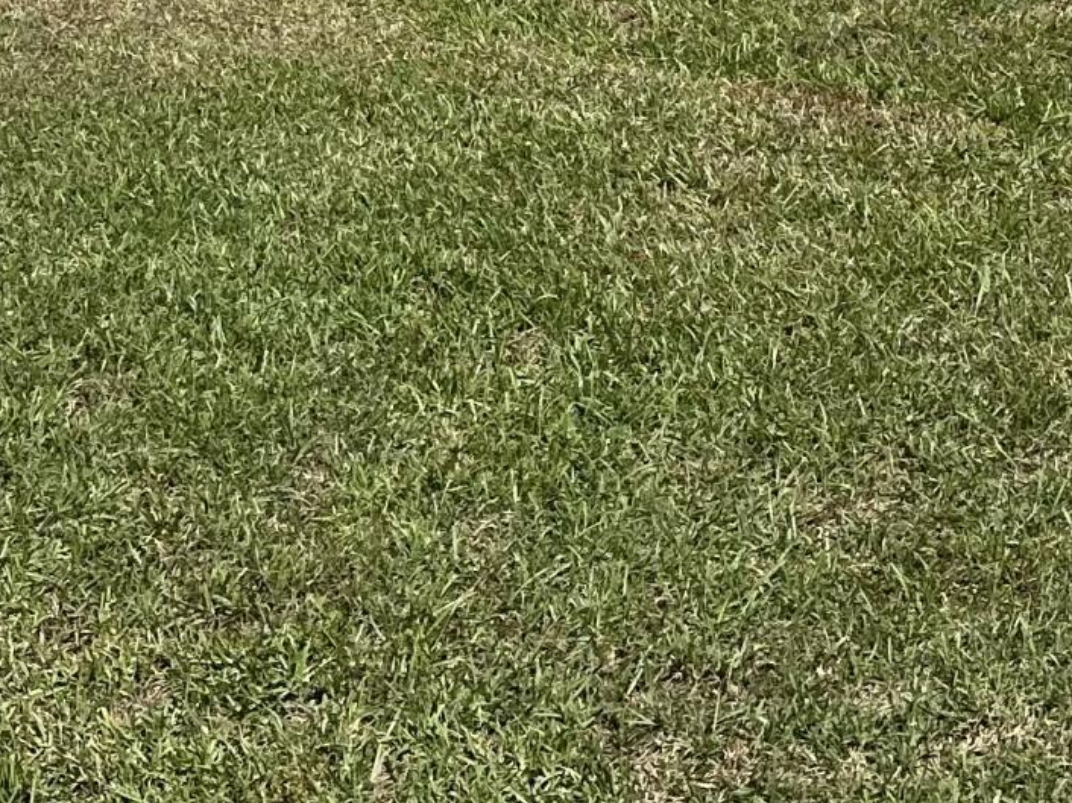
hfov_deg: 19.3
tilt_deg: -0.6
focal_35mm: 102
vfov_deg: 12.5
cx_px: 534
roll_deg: -0.4
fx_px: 3158
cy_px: -890
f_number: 1.78
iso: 80
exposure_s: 1/5000
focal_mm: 6.86
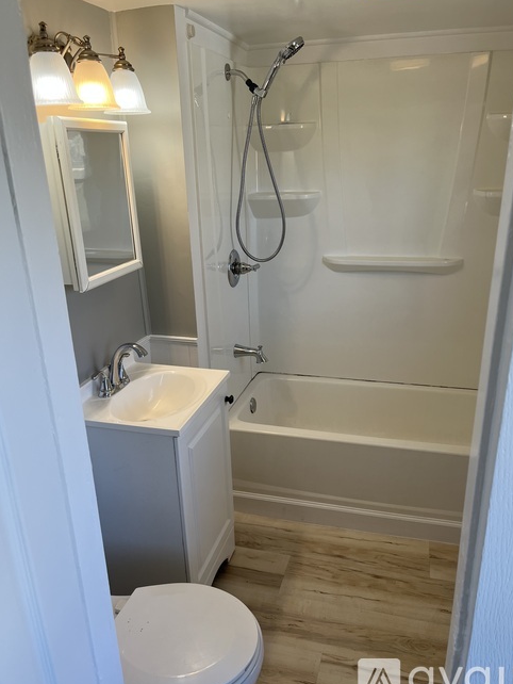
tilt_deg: -20.1
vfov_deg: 65.3
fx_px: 533
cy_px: 346
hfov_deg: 51.4
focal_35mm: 27
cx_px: 264
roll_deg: +2.2
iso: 64
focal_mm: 5.1
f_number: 1.6
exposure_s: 1/158
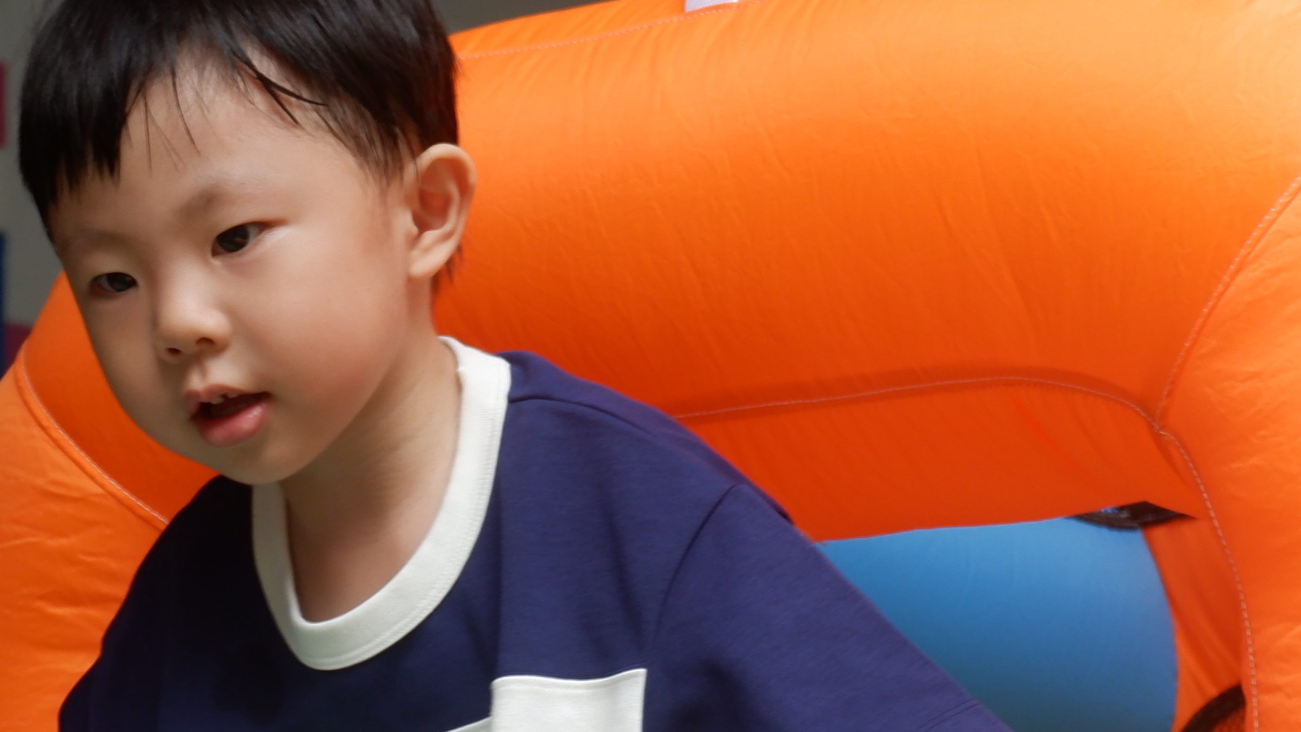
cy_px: 823
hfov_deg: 15.1
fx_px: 4864
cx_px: 235
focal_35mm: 141
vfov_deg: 8.5
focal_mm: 32.5
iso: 200
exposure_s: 1/140
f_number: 5
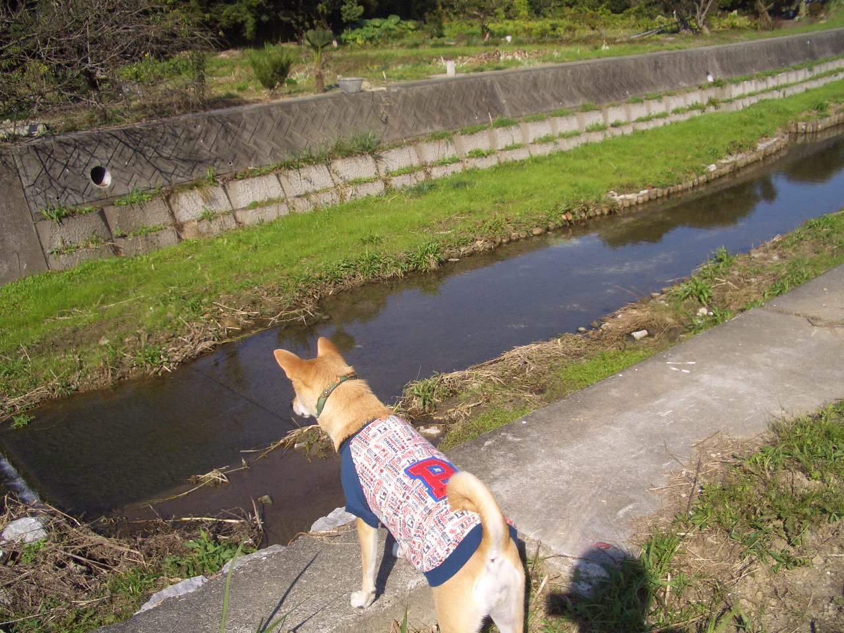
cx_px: 422
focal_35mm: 35
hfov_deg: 52.6
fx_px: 853
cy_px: 316
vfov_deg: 40.7
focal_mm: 5.8
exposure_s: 1/800
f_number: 4.3
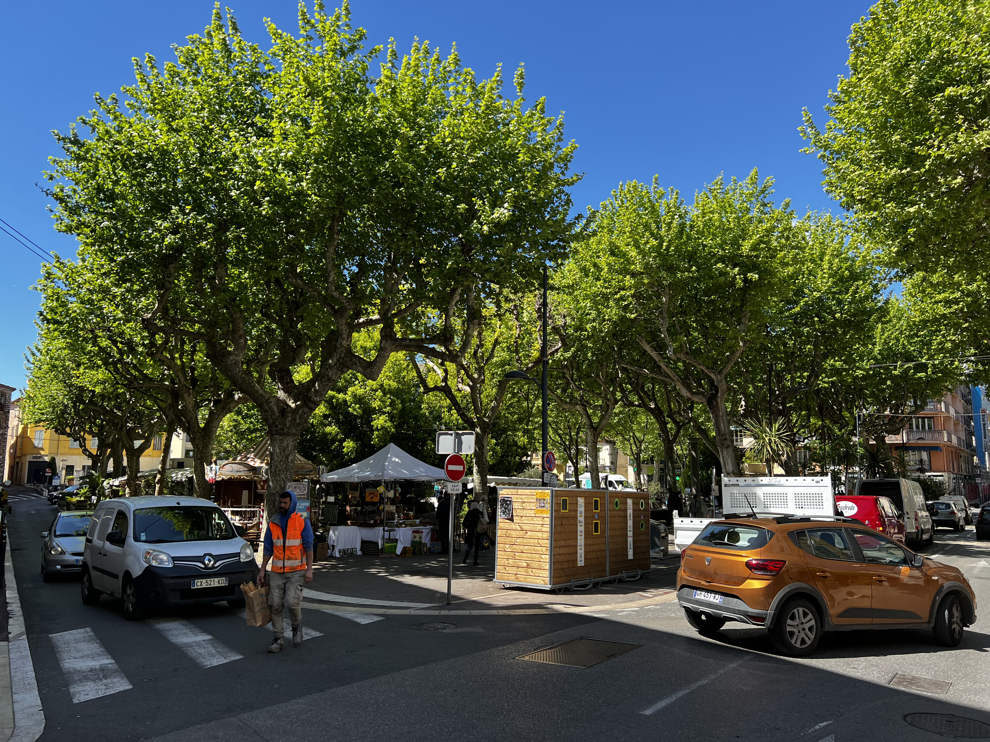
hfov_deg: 67.3
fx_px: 744
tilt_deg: +8.9
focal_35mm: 26
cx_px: 495
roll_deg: +0.1
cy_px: 371
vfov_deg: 53.1
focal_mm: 5.7
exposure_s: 1/1224
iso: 50
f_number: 1.5
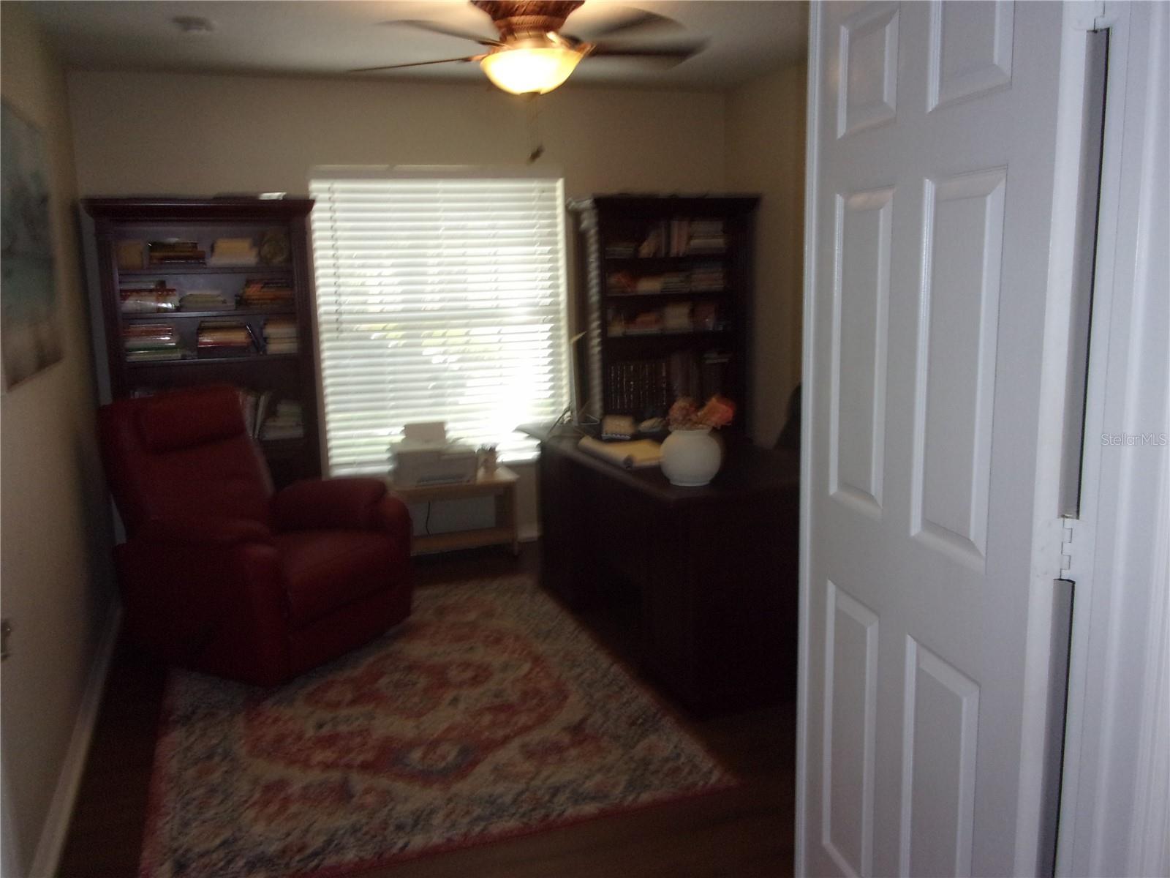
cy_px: 439
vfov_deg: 49.7
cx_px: 585
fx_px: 946
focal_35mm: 28
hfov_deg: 63.4
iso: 200
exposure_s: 1/34
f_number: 3.9
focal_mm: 5.1
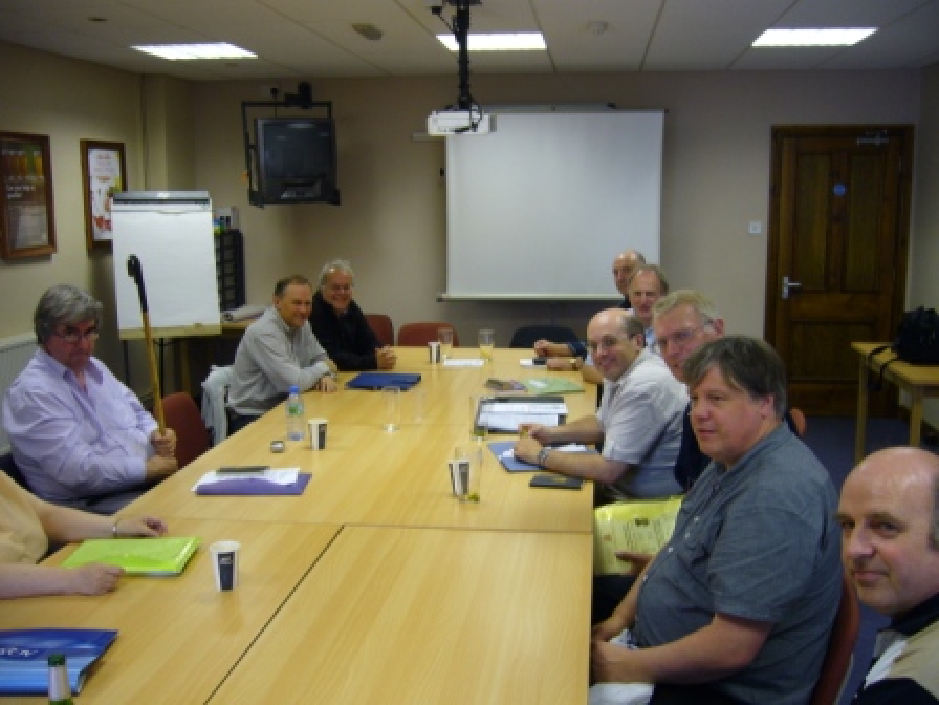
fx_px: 949
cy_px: 352
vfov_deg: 40.7
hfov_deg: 52.6
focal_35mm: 35
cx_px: 470
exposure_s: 1/15
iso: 100
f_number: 2.8
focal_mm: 5.8
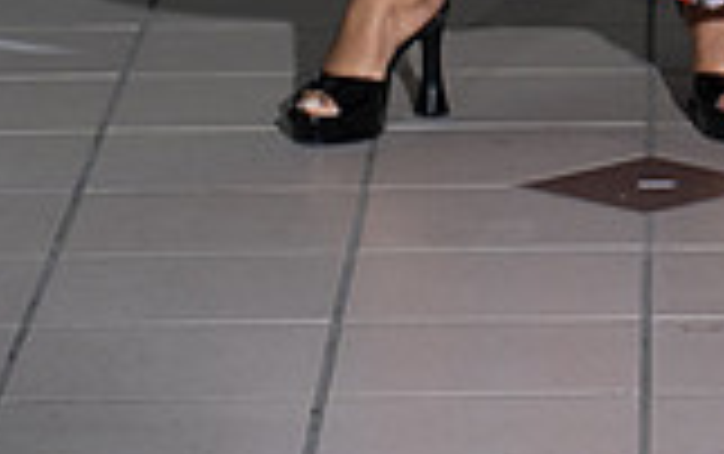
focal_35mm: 355
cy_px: -517
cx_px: 639
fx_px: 7012
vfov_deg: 3.7
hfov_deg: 5.9
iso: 1000
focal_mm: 125
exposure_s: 1/160
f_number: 6.3
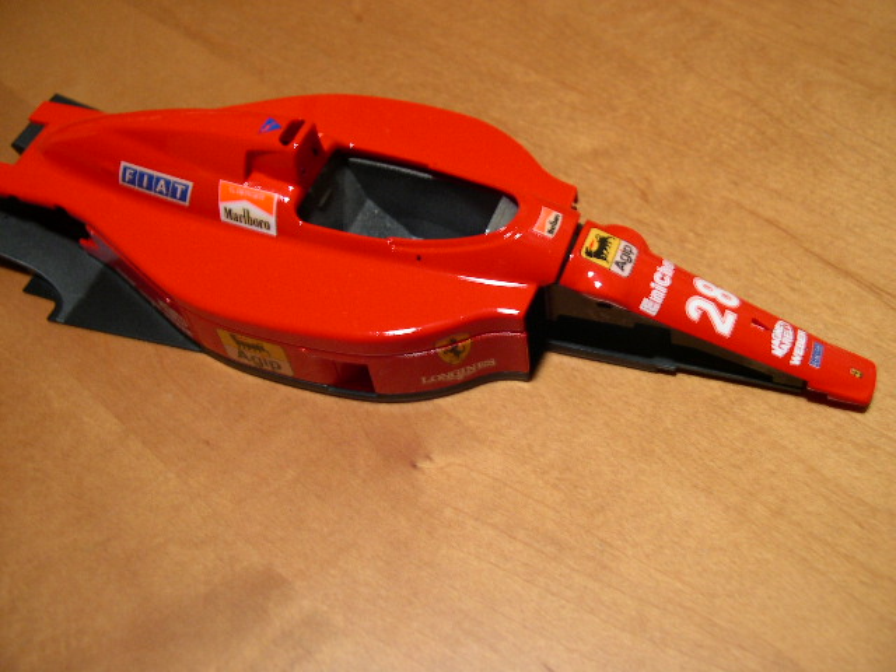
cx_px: 448
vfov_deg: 37.7
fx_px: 984
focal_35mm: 38
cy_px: 336
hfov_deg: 49.0
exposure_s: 1/2
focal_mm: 8
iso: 100
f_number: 2.8
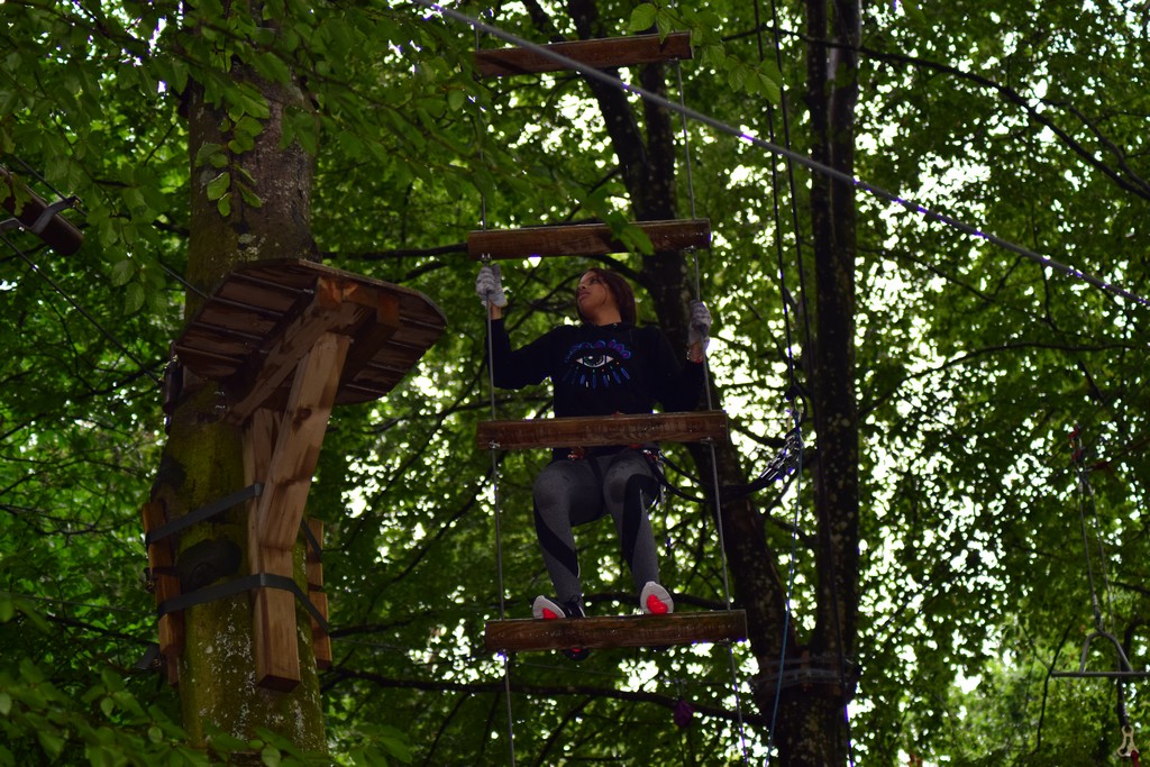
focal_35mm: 105
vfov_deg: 13.0
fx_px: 3354
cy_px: 384
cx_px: 575
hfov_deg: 19.5
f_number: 4
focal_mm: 70
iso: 320
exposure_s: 1/200
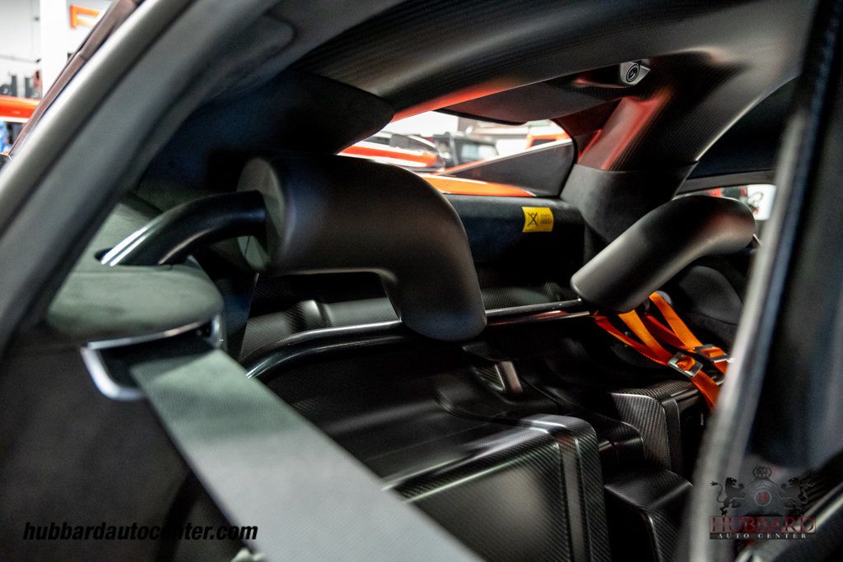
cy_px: 281
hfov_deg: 73.7
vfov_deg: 53.1
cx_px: 422
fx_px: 562
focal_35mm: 24
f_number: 4
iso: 10000
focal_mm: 24
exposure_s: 1/60
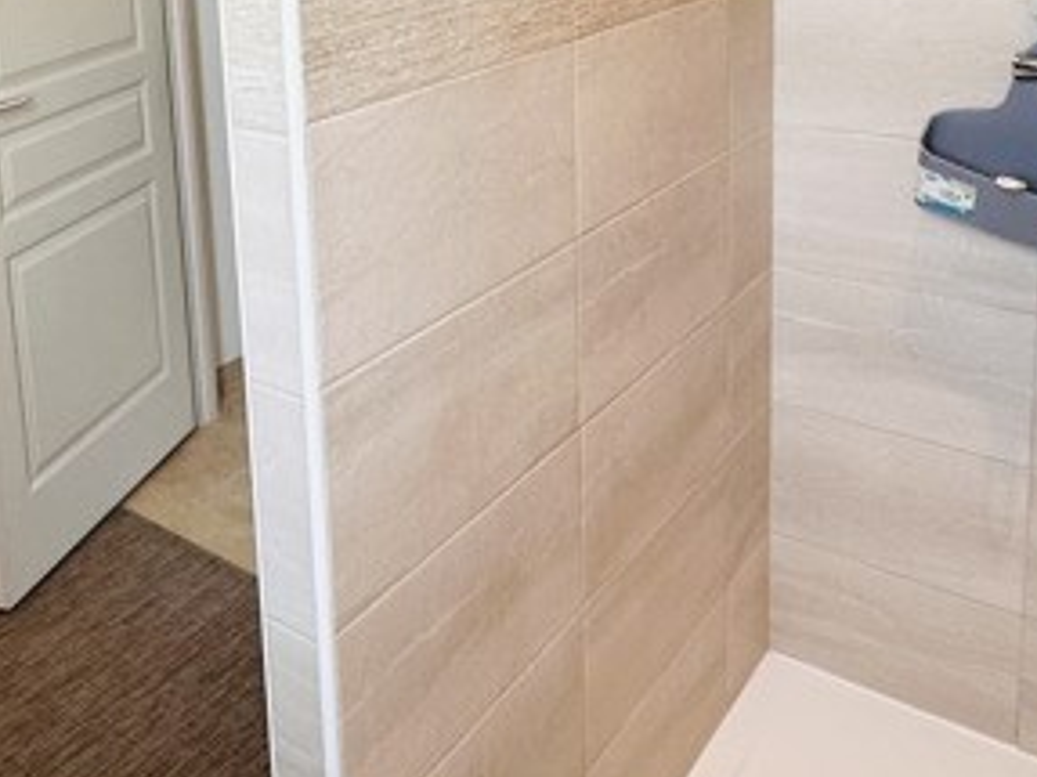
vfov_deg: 34.4
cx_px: 282
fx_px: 1168
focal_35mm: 39
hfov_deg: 46.5
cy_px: 51
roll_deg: +3.4
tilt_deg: -9.6
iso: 100
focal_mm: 2.22
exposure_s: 1/99
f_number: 2.2
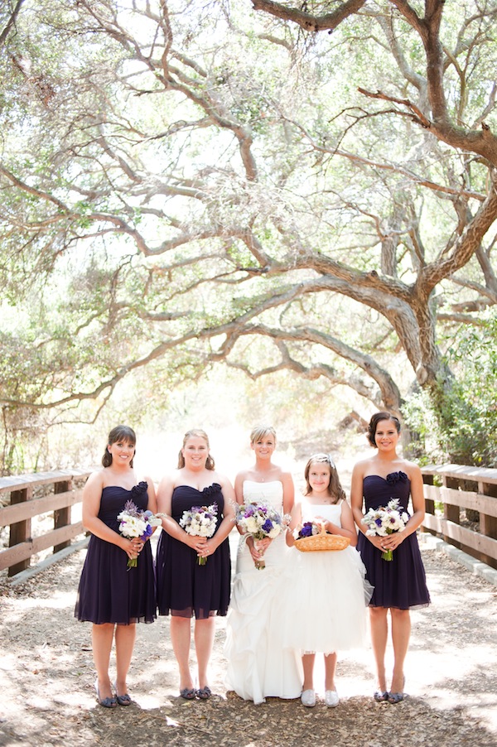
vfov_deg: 54.5
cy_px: 374
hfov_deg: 37.8
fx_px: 726
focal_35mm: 35
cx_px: 248
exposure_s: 1/250
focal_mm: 35
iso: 320
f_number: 2.8
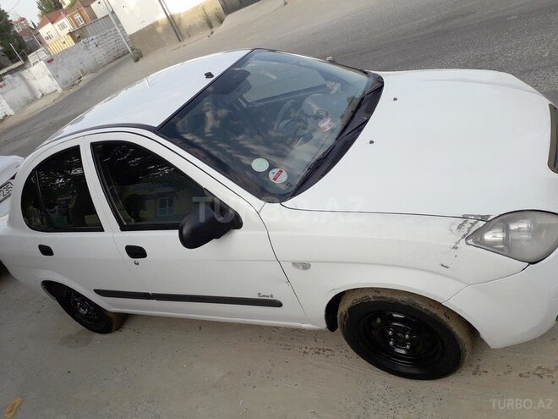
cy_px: 210
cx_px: 279
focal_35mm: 27
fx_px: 435
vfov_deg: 51.4
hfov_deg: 65.3
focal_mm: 3.6
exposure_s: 1/636
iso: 40
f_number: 1.9
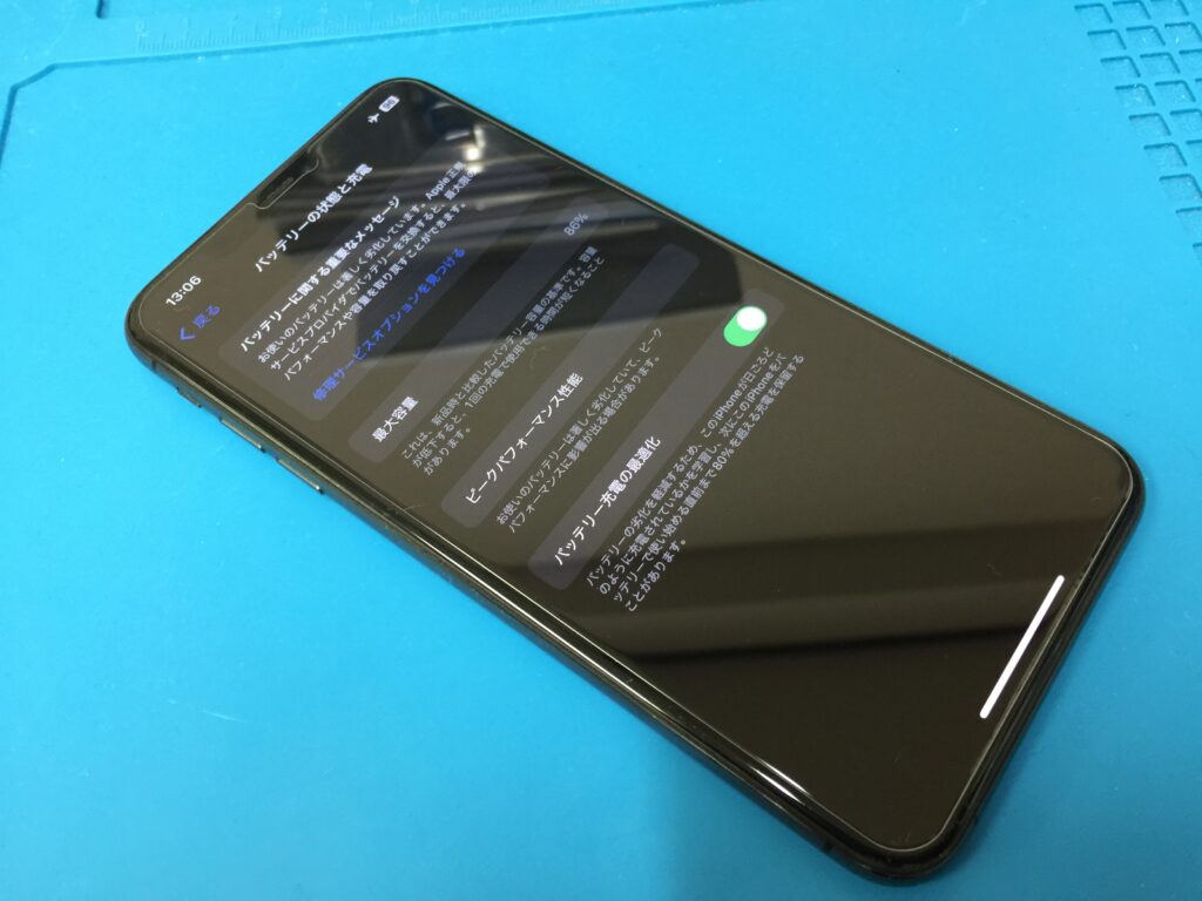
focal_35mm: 29
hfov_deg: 61.7
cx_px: 601
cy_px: 450
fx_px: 1007
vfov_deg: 48.2
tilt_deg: -63.1
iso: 80
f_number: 2.2
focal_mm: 4.15
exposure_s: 1/17
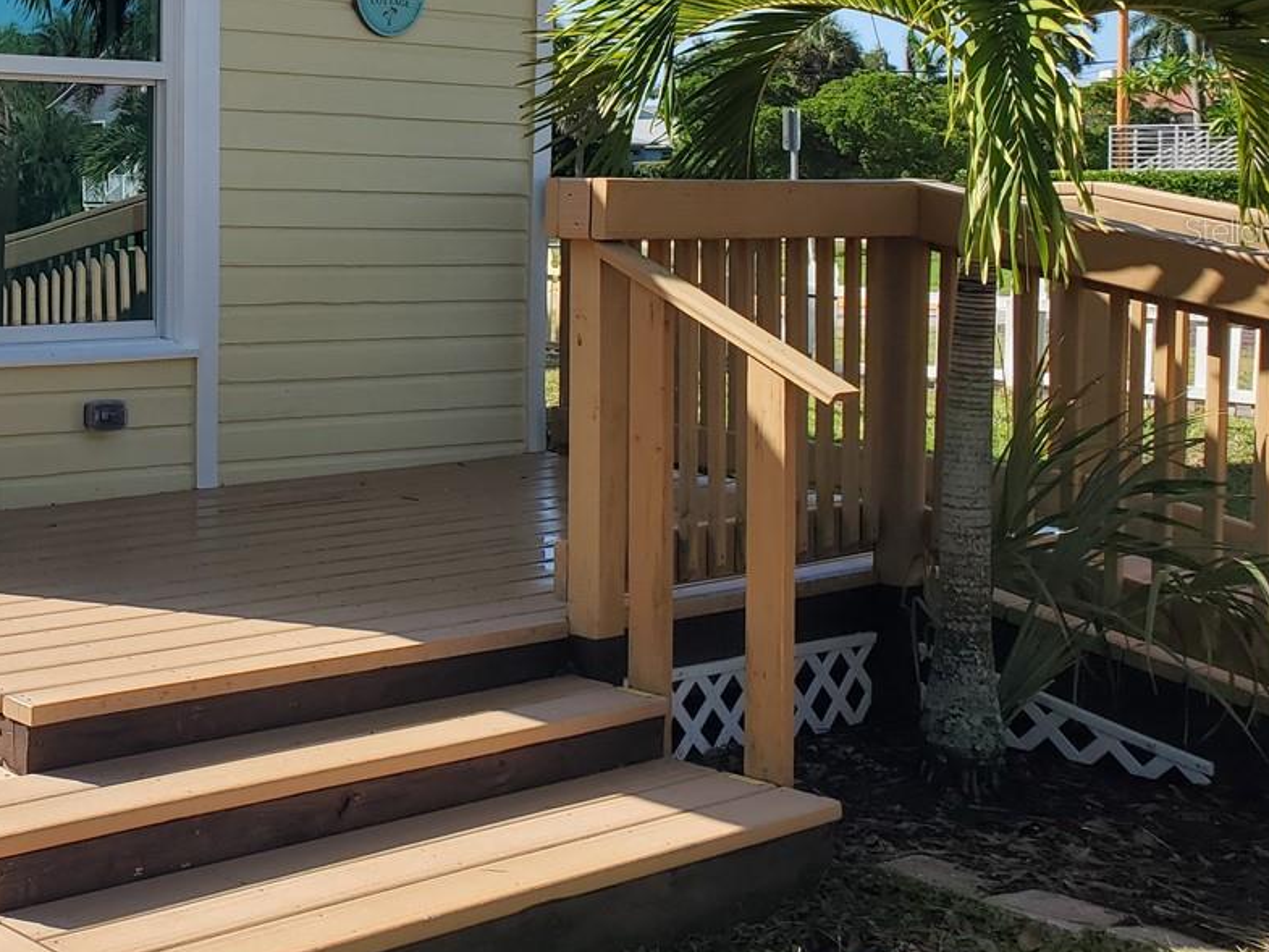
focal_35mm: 53
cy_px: 230
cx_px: 44
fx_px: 1943
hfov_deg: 33.5
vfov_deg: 27.1
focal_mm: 4.3
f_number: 2.4
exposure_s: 1/1135
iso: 50
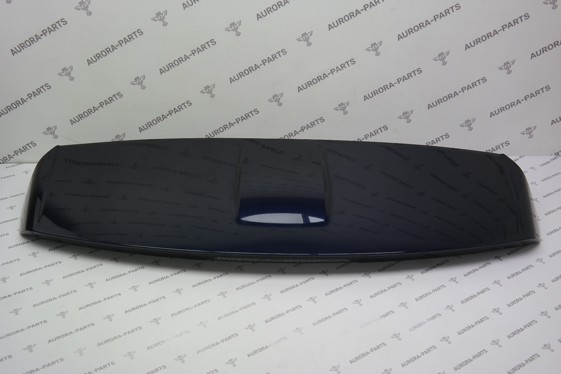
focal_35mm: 36
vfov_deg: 36.9
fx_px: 561
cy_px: 187
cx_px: 280
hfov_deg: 53.1
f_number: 4
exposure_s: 1/80
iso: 200
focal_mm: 24
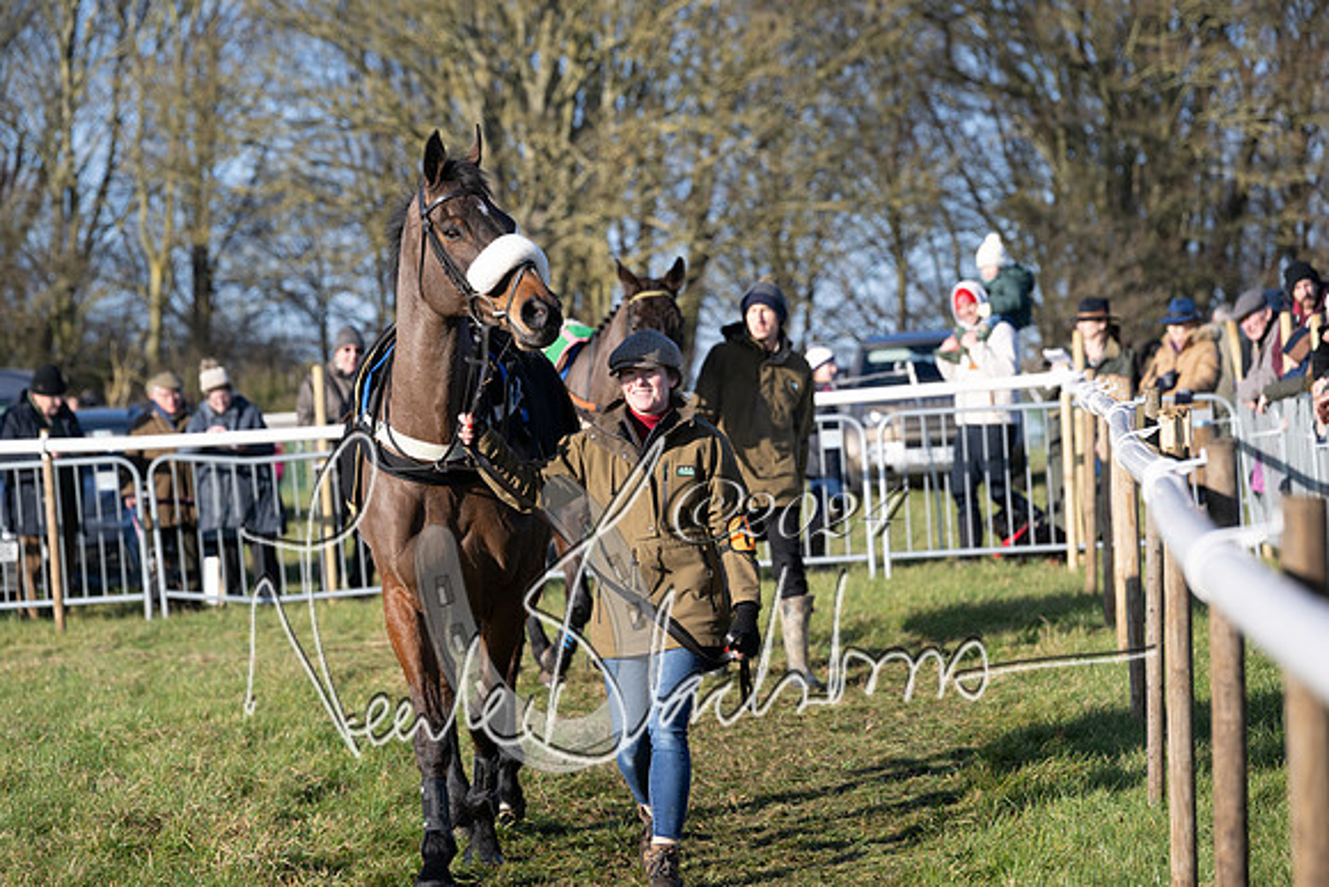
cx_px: 664
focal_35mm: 133
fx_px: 4911
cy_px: 444
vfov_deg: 10.3
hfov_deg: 15.4
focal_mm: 133
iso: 400
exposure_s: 1/1250
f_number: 5
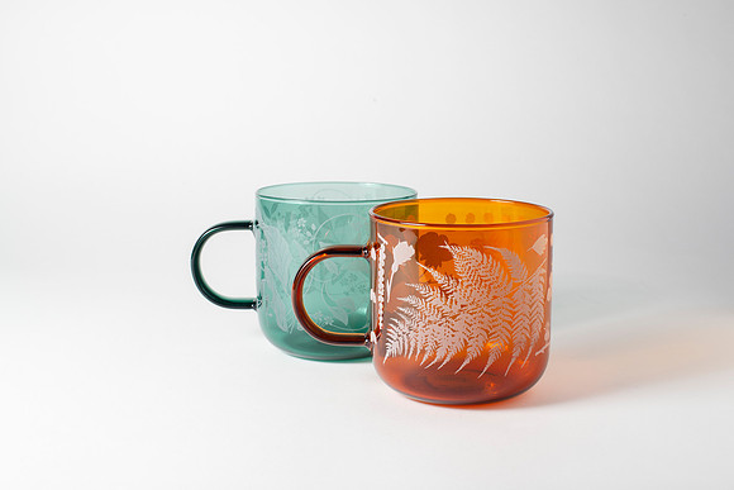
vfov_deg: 25.5
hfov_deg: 37.4
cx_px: 389
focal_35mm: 53
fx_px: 1084
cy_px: 259
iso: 200
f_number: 14
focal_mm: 50
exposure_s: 1/200
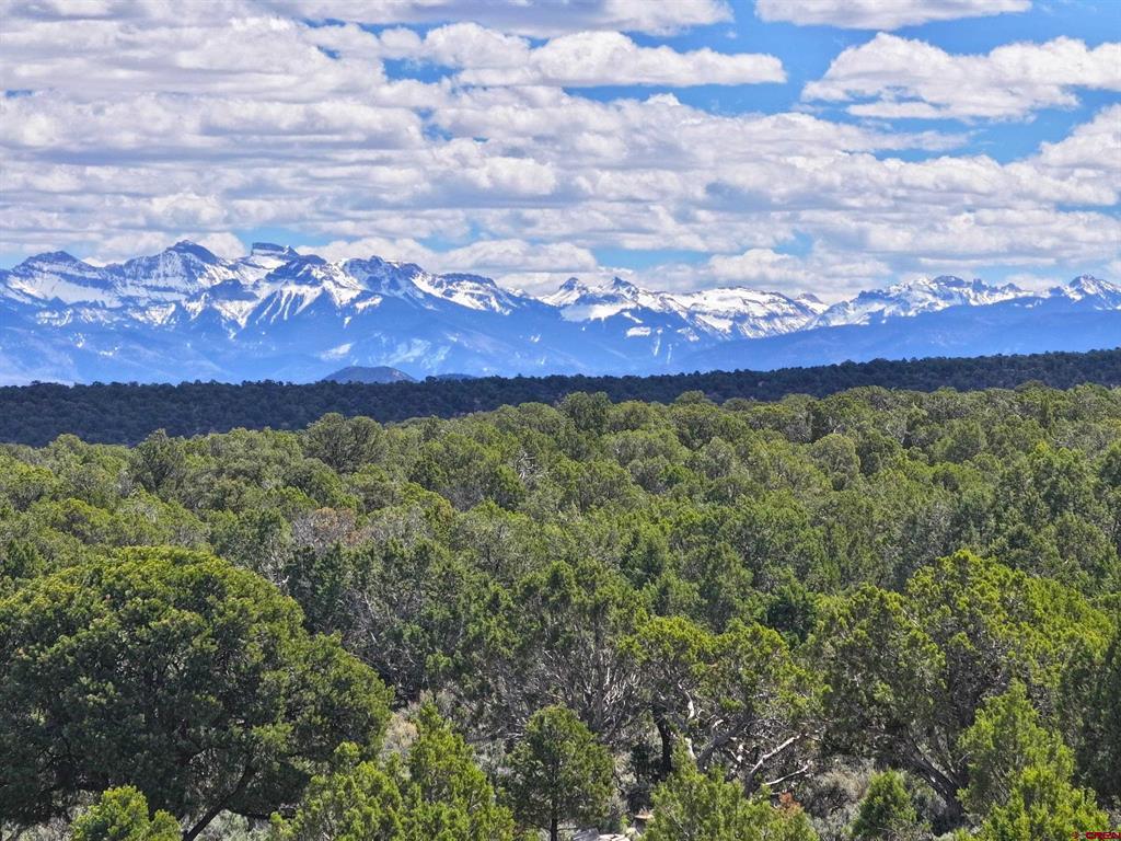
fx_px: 5376
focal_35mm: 166
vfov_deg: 8.9
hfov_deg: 11.9
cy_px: 420
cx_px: 560
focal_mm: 30.71
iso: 100
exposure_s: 1/800
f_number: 3.4
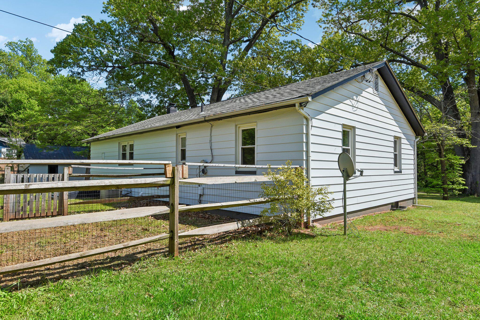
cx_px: 240
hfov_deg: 78.6
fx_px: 293
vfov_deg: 57.2
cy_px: 160
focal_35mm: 22
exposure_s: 1/1600
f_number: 8
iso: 400
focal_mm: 22
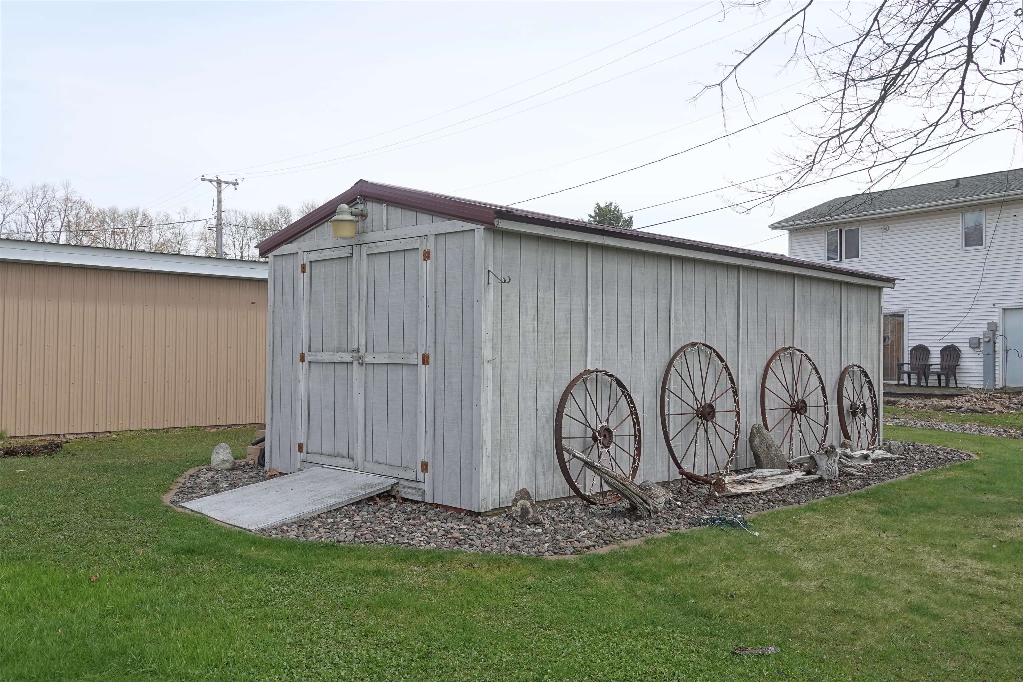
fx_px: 824
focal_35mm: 29
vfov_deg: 45.0
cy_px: 341
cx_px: 512
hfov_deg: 63.7
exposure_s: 1/500
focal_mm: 10.8
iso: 100
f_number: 4
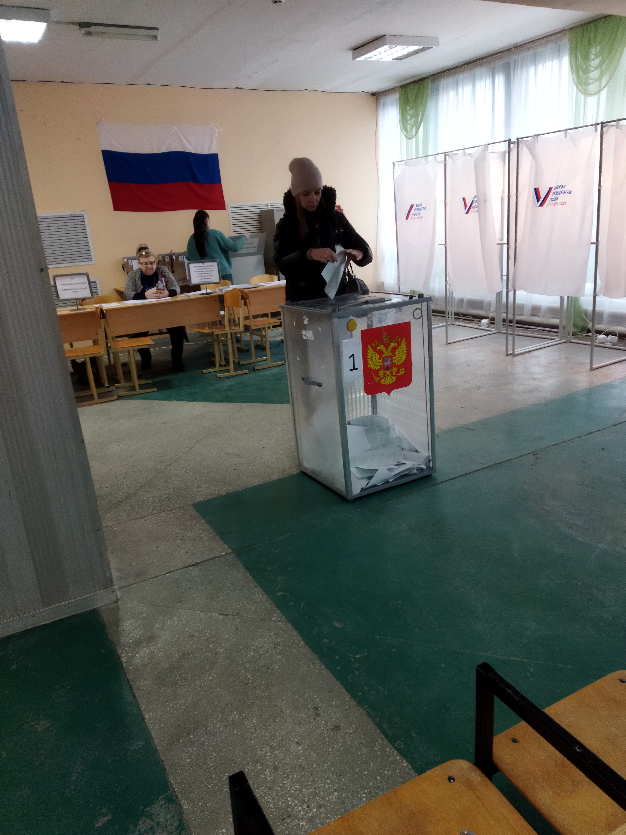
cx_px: 313
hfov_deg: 51.4
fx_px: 651
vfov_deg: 65.3
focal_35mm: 27
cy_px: 418
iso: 263
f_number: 1.79
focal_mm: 4.71
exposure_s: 1/50
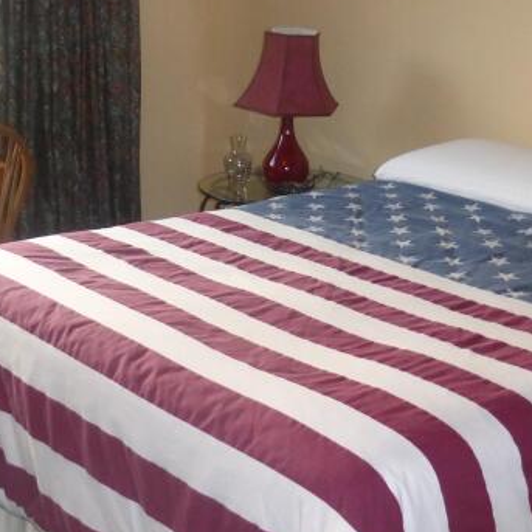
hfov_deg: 25.8
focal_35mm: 66
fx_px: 1148
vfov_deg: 25.9
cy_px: 149
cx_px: 138
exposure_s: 1/60
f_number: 3.3
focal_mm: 4.3
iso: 320
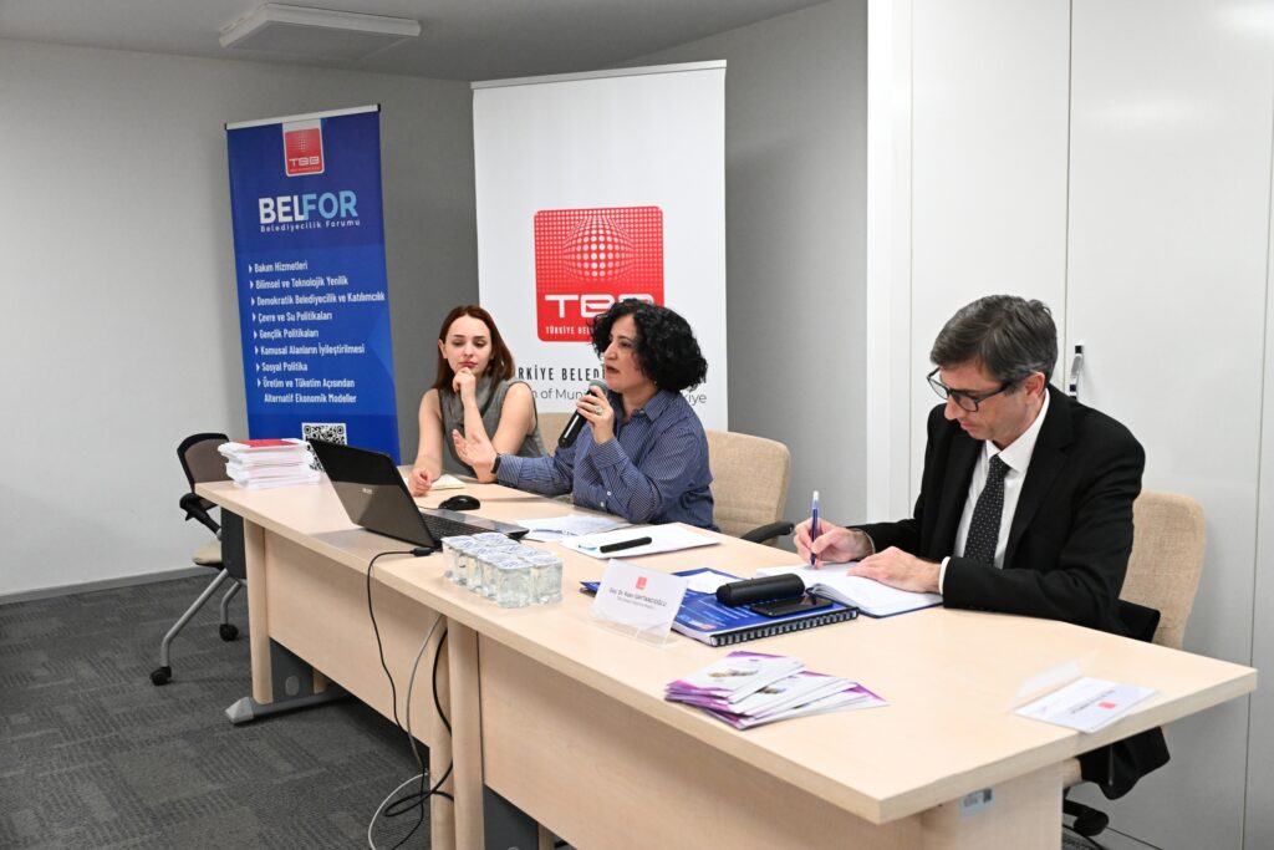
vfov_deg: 38.9
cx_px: 637
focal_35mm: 34
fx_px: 1203
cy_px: 425
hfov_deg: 55.8
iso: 6400
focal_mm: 34
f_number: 5
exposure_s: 1/200
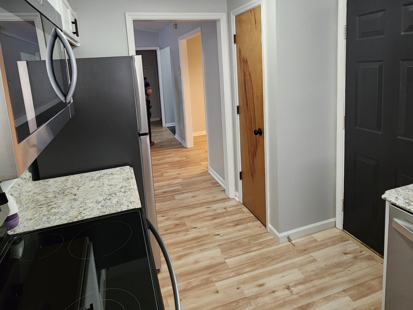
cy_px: 107
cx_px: 204
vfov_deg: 62.1
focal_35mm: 21
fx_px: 251
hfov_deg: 79.0
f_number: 2.2
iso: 250
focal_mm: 2.2
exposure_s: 1/60
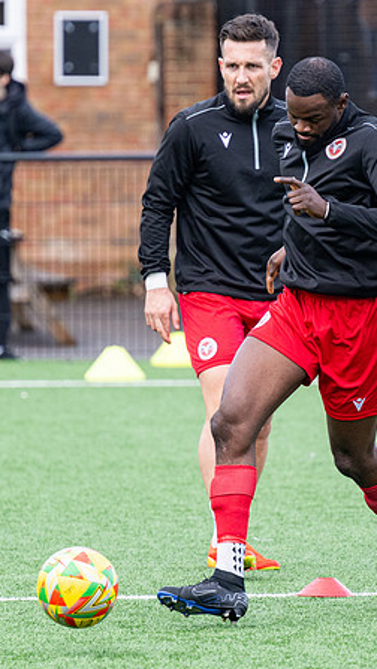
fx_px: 8214
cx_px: 358
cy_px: 330
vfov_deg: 4.7
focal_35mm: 463
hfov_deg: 2.6
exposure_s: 1/1250
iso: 800
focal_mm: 210
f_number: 4
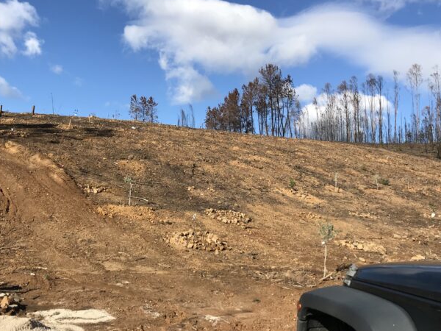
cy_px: 136
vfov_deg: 40.6
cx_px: 187
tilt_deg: +10.2
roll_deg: -3.9
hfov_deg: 52.4
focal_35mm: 35
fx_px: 446
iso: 20
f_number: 1.8
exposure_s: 1/2457
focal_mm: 3.99
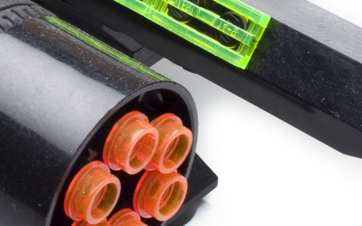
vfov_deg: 7.6
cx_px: -14
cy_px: -58
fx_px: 1697
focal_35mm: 172
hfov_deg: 12.0
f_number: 22
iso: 200
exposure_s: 1.3
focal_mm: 30
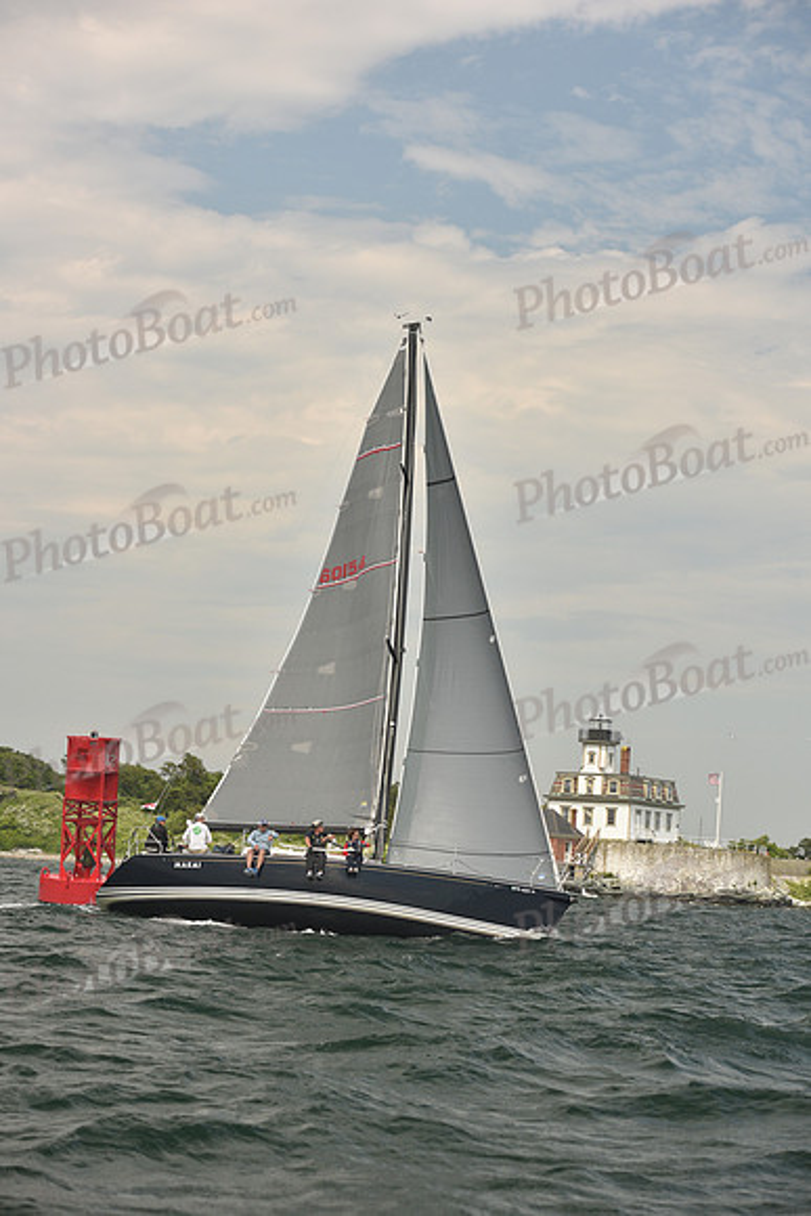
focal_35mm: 70
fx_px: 2364
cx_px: 406
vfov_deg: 28.8
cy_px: 608
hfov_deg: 19.5
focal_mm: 70
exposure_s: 1/640
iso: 250
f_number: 5.6
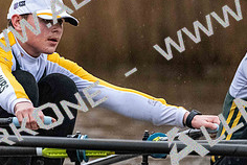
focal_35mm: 982
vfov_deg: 1.4
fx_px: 6746
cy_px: 78
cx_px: 77
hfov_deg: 2.1
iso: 10000
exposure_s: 1/1600
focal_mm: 400
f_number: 4.5
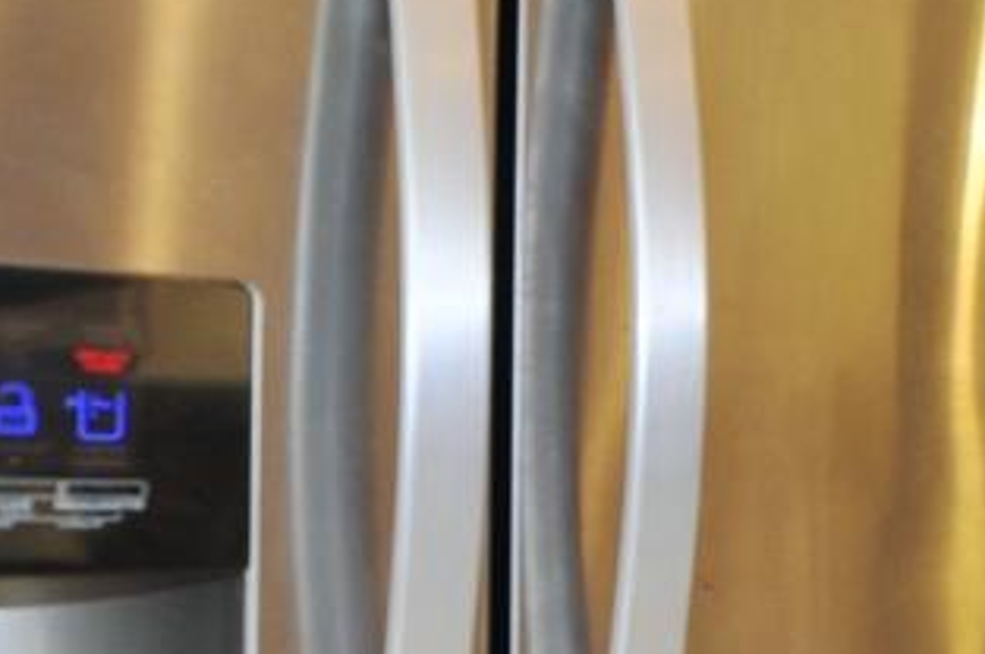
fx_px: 2058
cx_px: 1931
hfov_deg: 18.5
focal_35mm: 75
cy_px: 514
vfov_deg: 17.9
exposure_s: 1/80
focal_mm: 11
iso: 400
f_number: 4.5
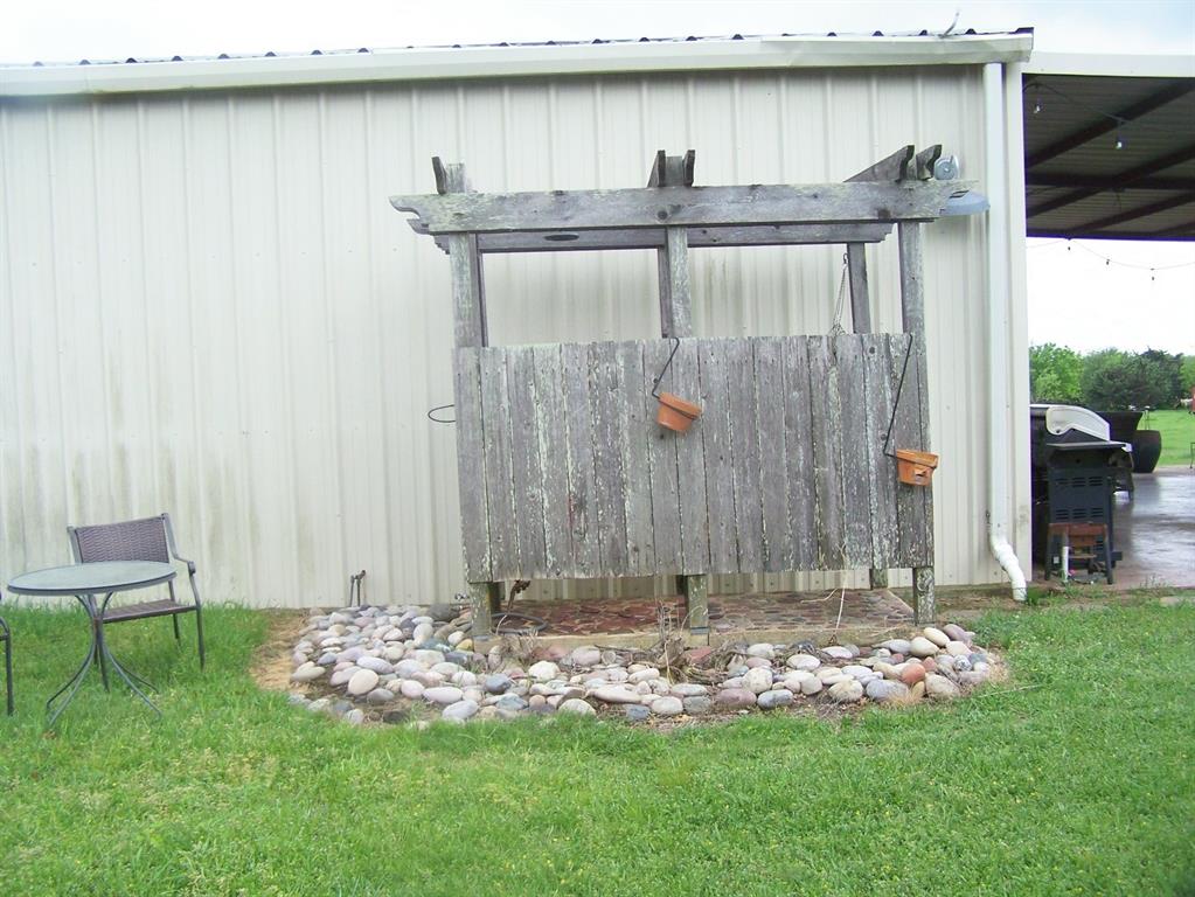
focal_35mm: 38
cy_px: 448
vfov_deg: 37.7
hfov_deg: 49.0
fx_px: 1312
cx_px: 598
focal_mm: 6.3
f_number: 2.8
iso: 80
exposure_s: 1/250
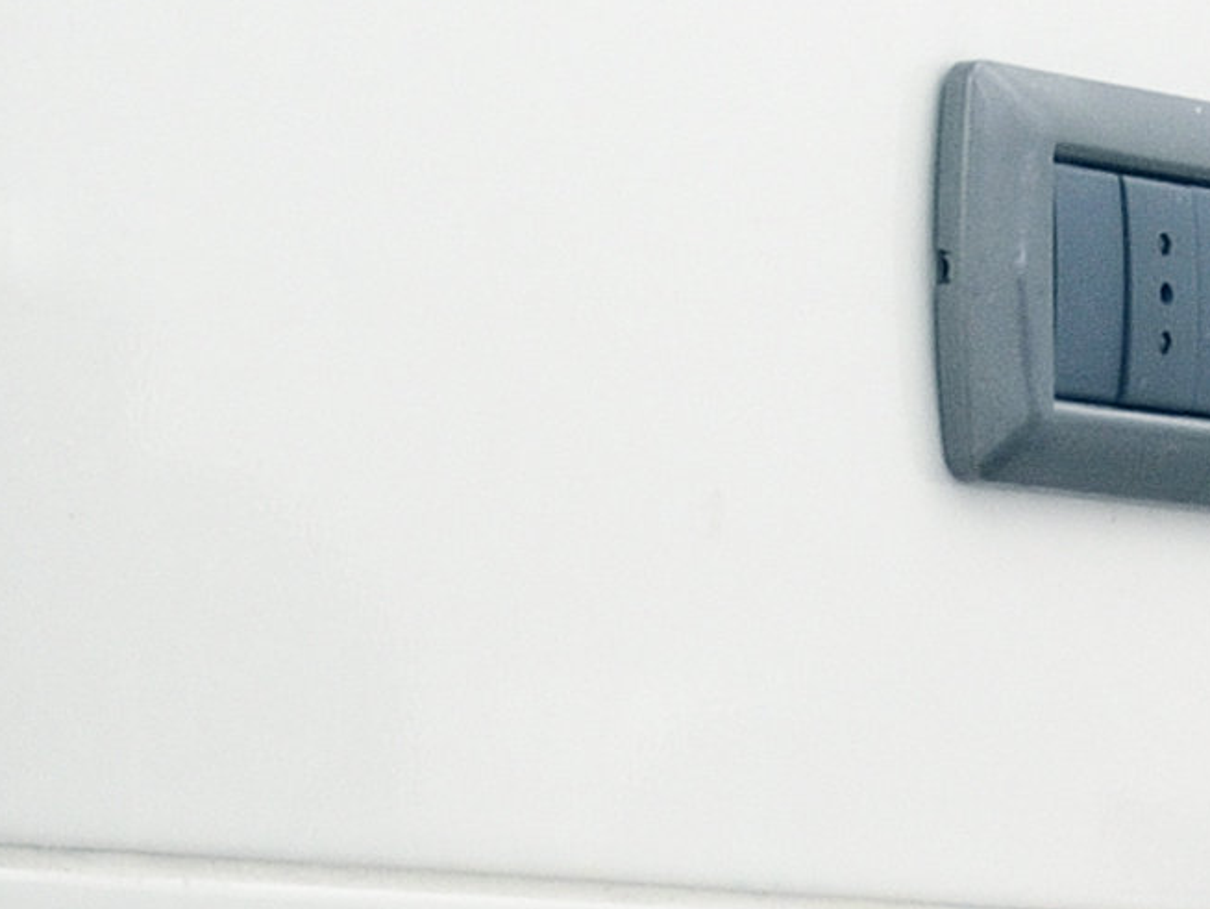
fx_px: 7959
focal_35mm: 228
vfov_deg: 6.2
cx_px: 7
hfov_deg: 8.6
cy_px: 2349
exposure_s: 1/40
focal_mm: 21
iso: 200
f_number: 20
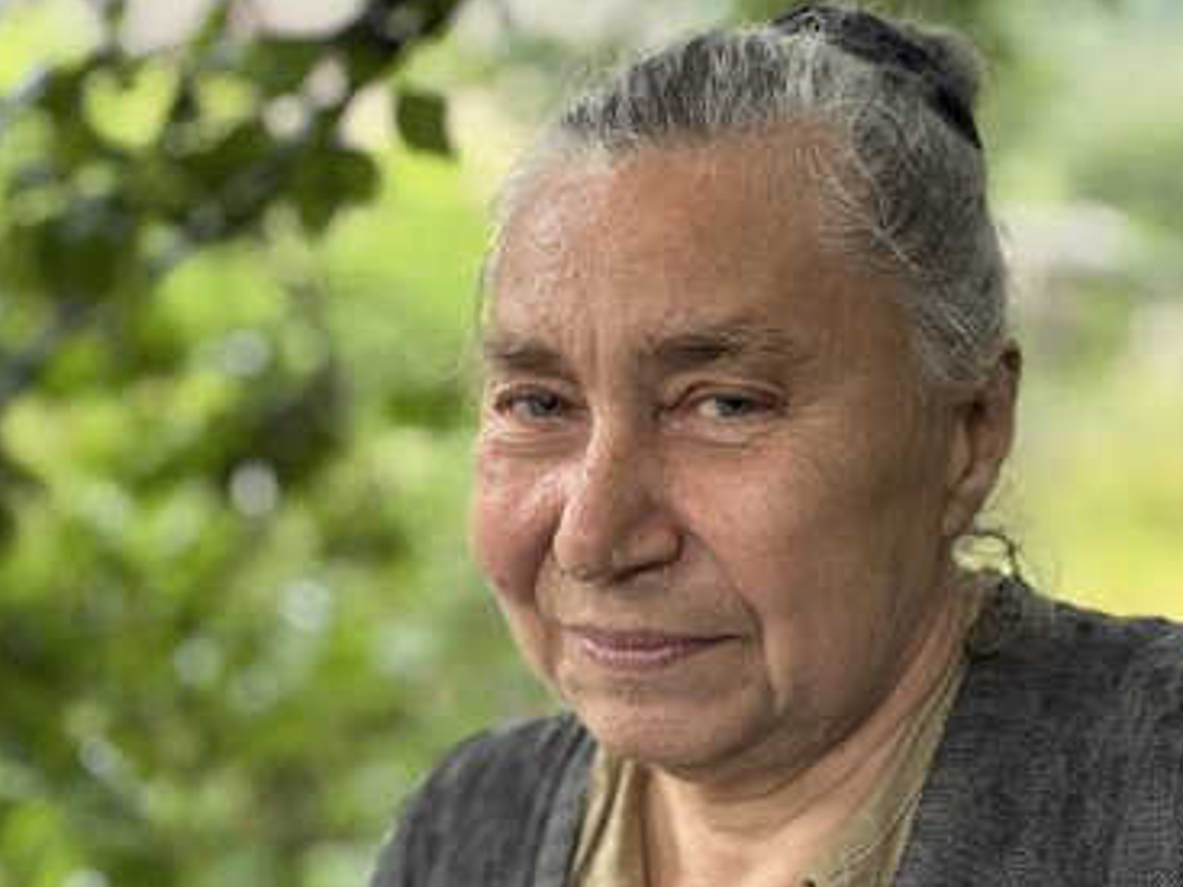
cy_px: 477
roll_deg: +0.5
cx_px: 587
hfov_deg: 23.3
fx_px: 2870
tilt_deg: -7.8
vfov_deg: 17.6
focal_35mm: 84
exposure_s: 1/60
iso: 250
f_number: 2.8
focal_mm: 9
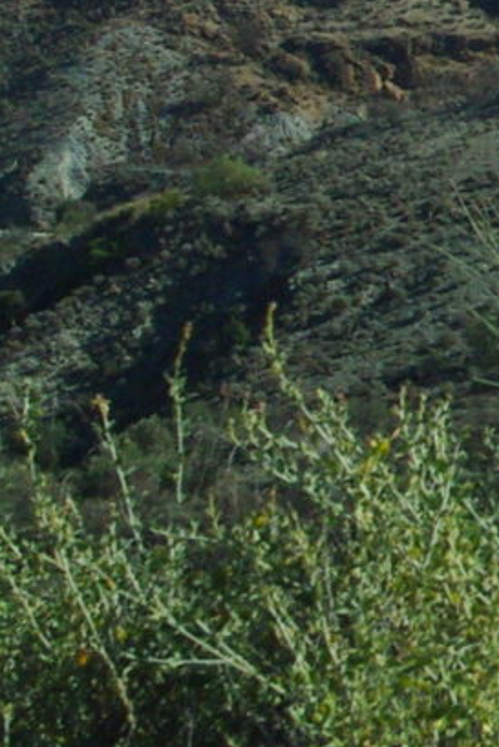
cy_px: 20
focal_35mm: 307
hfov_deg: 4.2
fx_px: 6377
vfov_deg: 6.7
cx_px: 1928
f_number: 13
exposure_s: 1/350
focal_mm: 32.5
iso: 400
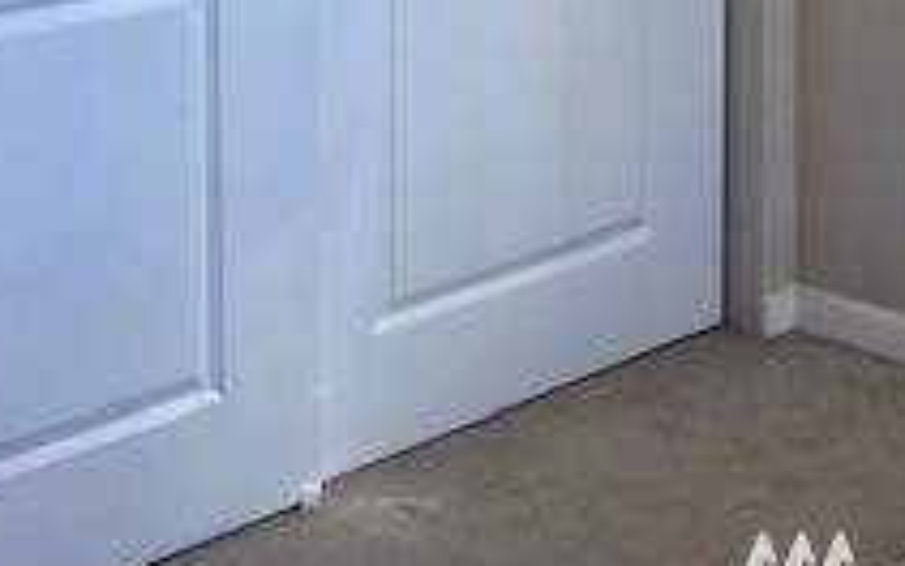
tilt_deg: -4.4
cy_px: -283
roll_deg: -1.3
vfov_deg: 13.7
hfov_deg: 21.9
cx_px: 965
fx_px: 2220
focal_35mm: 90
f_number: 1.8
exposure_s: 1/120
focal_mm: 3.99
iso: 80
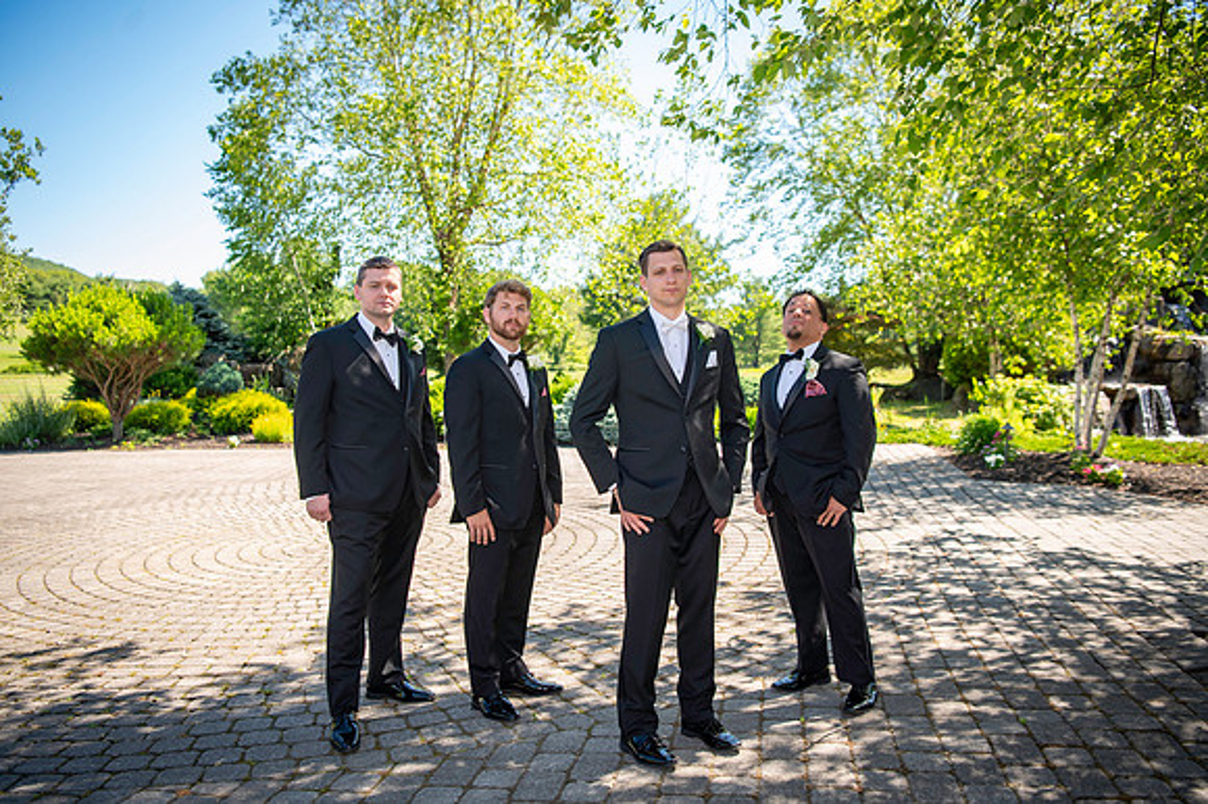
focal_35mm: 31
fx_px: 1040
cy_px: 402
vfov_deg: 42.3
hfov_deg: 60.3
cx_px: 604
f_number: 3.2
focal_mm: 31
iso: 250
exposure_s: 1/800
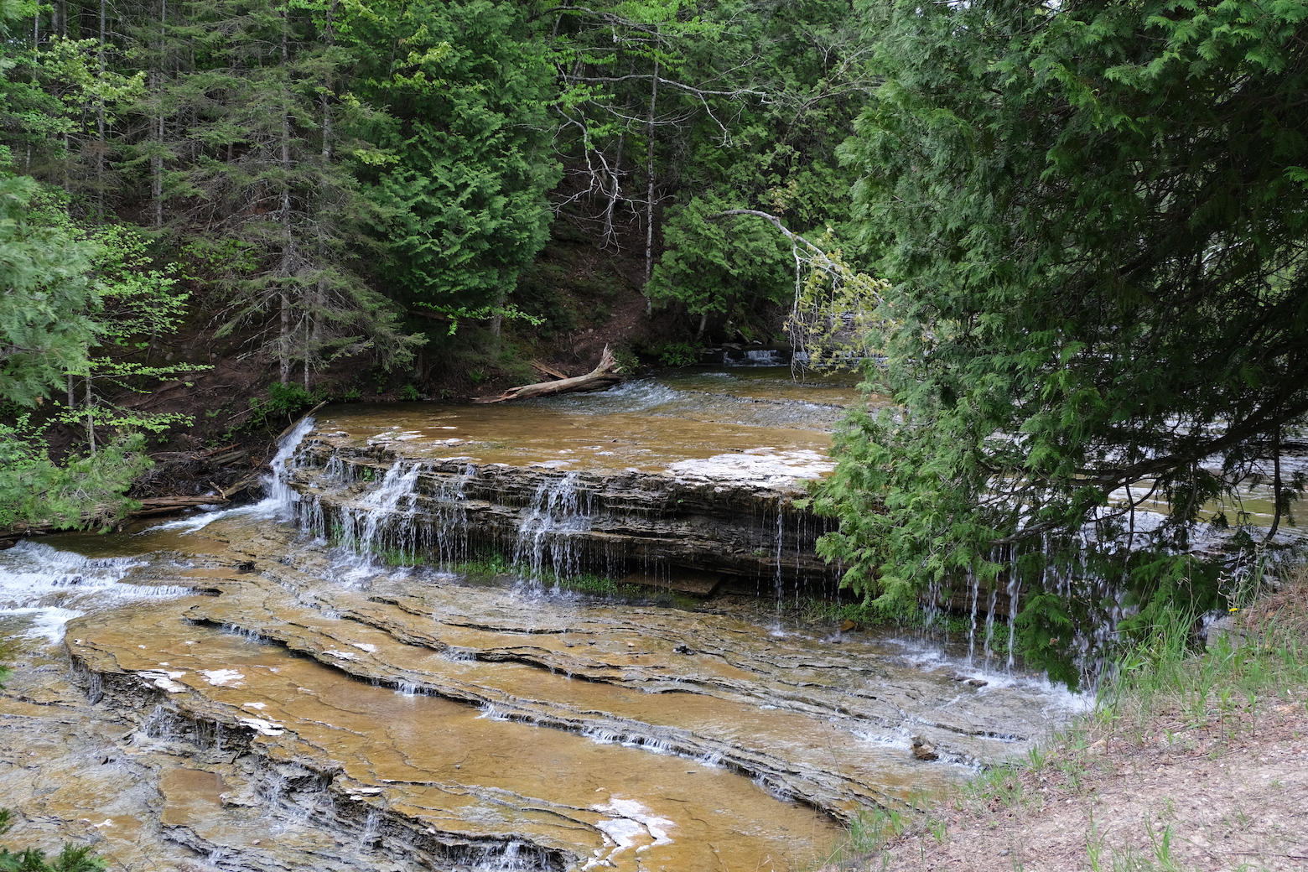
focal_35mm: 42
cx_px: 654
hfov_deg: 46.4
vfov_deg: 31.9
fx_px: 1526
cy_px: 436
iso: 160
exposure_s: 1/80
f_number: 5
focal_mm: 27.9
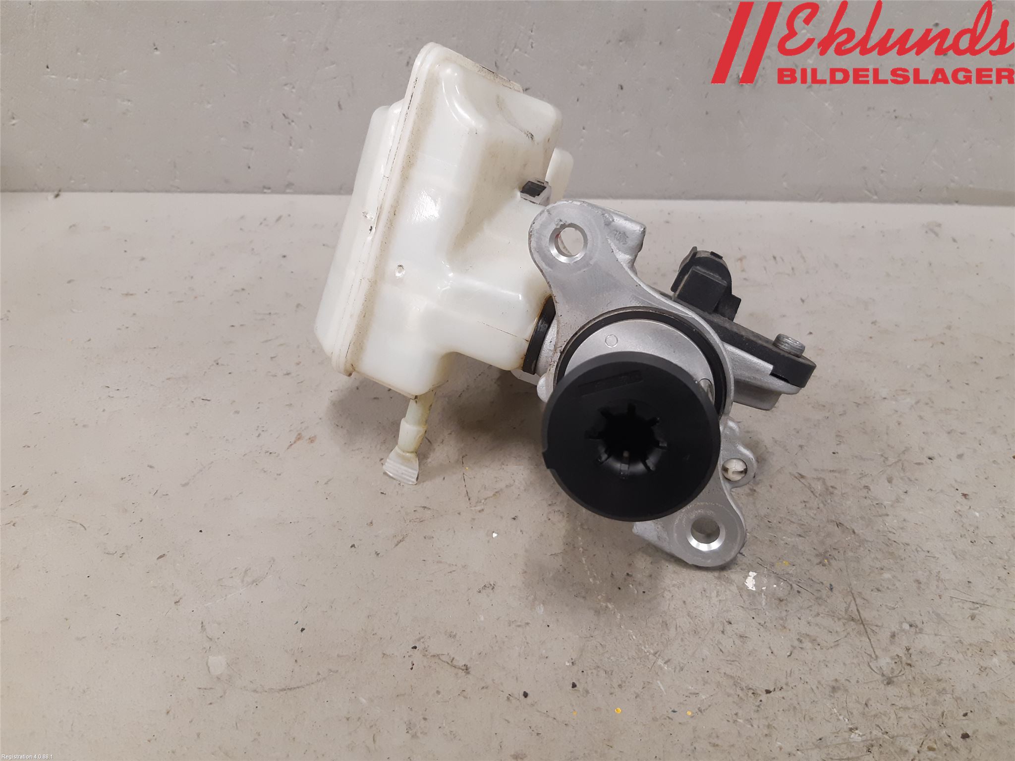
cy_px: 380
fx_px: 762
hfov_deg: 67.3
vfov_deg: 53.1
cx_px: 508
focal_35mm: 26
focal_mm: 3.93
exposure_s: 1/50
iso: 160
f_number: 1.7
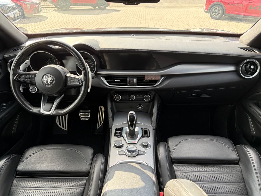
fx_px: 196
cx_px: 130
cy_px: 98
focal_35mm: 26
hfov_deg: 67.3
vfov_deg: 53.1
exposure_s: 1/201
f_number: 1.6
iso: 64
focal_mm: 5.96
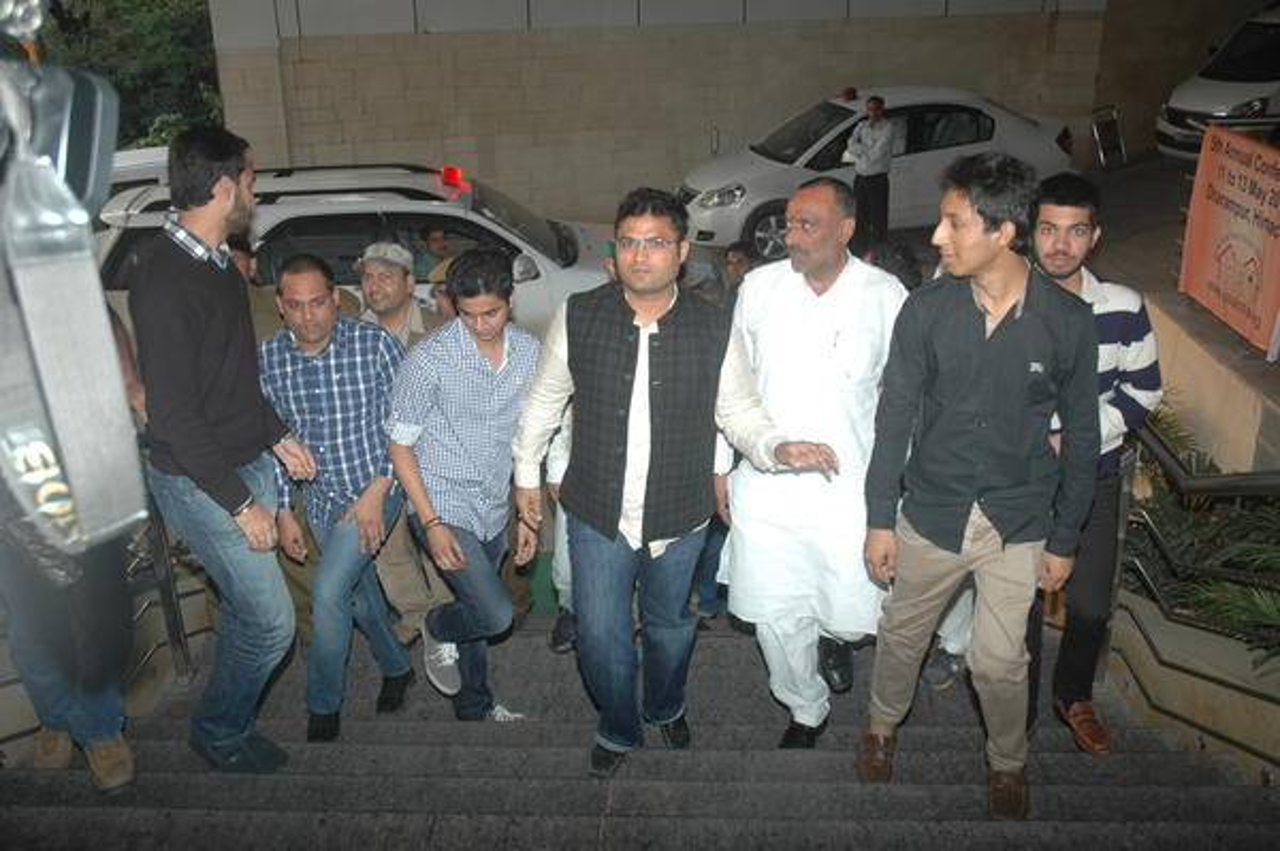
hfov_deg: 51.3
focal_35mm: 38
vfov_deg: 35.4
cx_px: 640
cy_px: 426
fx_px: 1332
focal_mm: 25
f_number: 4.5
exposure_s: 1/60
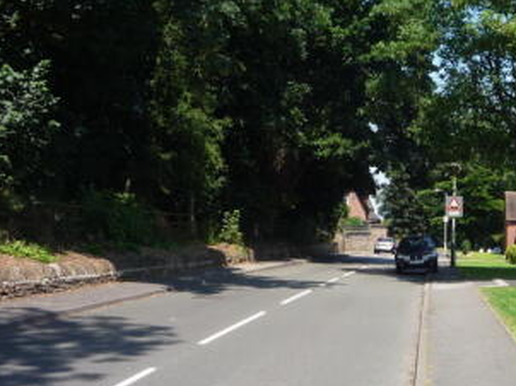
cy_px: 274
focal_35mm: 58
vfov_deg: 25.0
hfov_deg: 32.2
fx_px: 864
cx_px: 430
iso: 100
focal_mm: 5.2
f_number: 4
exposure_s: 1/400
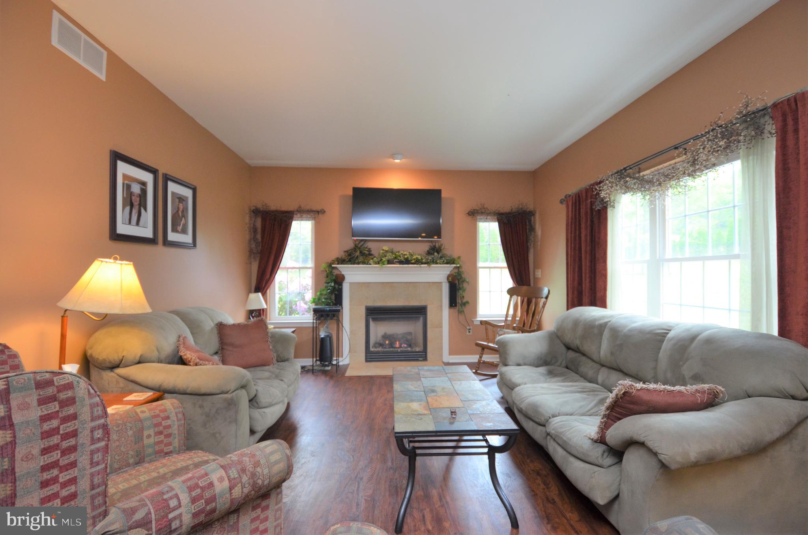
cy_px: 268
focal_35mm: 15
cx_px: 404
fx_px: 336
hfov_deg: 100.5
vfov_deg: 77.1
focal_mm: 10
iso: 800
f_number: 4
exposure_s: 1/60
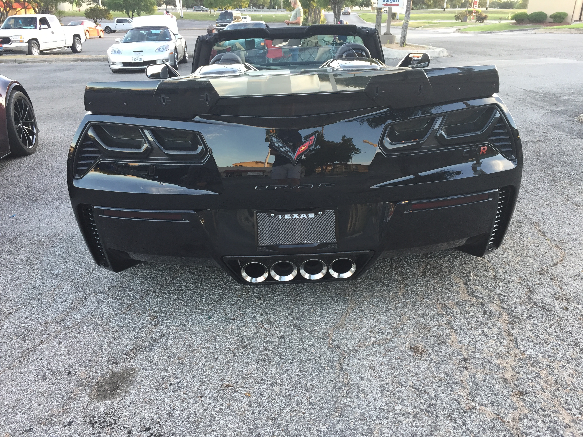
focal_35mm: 29
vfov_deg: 48.2
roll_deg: -2.8
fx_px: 488
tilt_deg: -22.9
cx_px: 292
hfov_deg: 61.7
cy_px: 218
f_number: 2.2
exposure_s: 1/40
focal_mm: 4.15
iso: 32
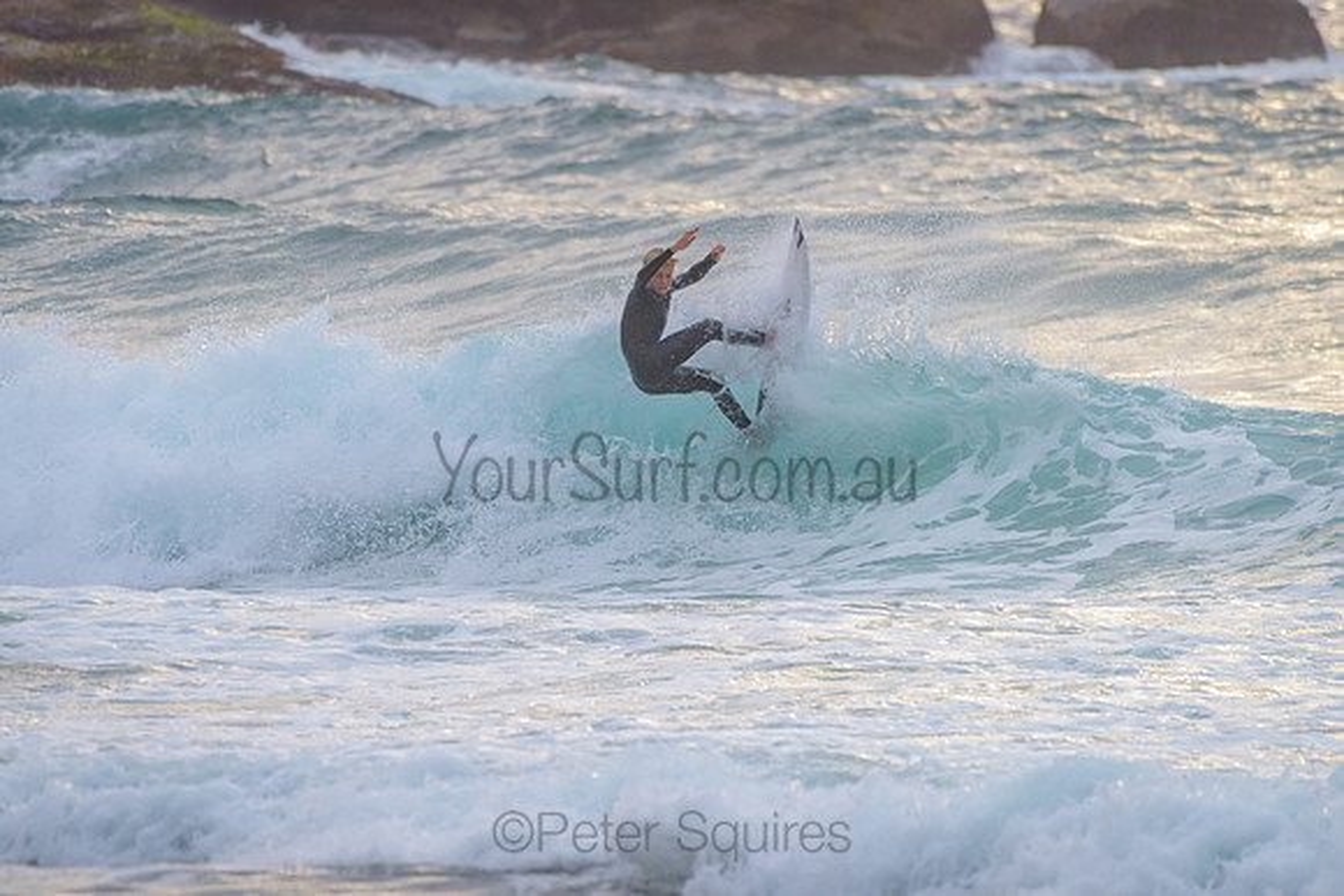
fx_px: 22895
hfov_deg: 3.4
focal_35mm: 613
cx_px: 652
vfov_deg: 2.2
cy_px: 440
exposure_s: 1/1250
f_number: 5.6
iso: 400
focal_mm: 500
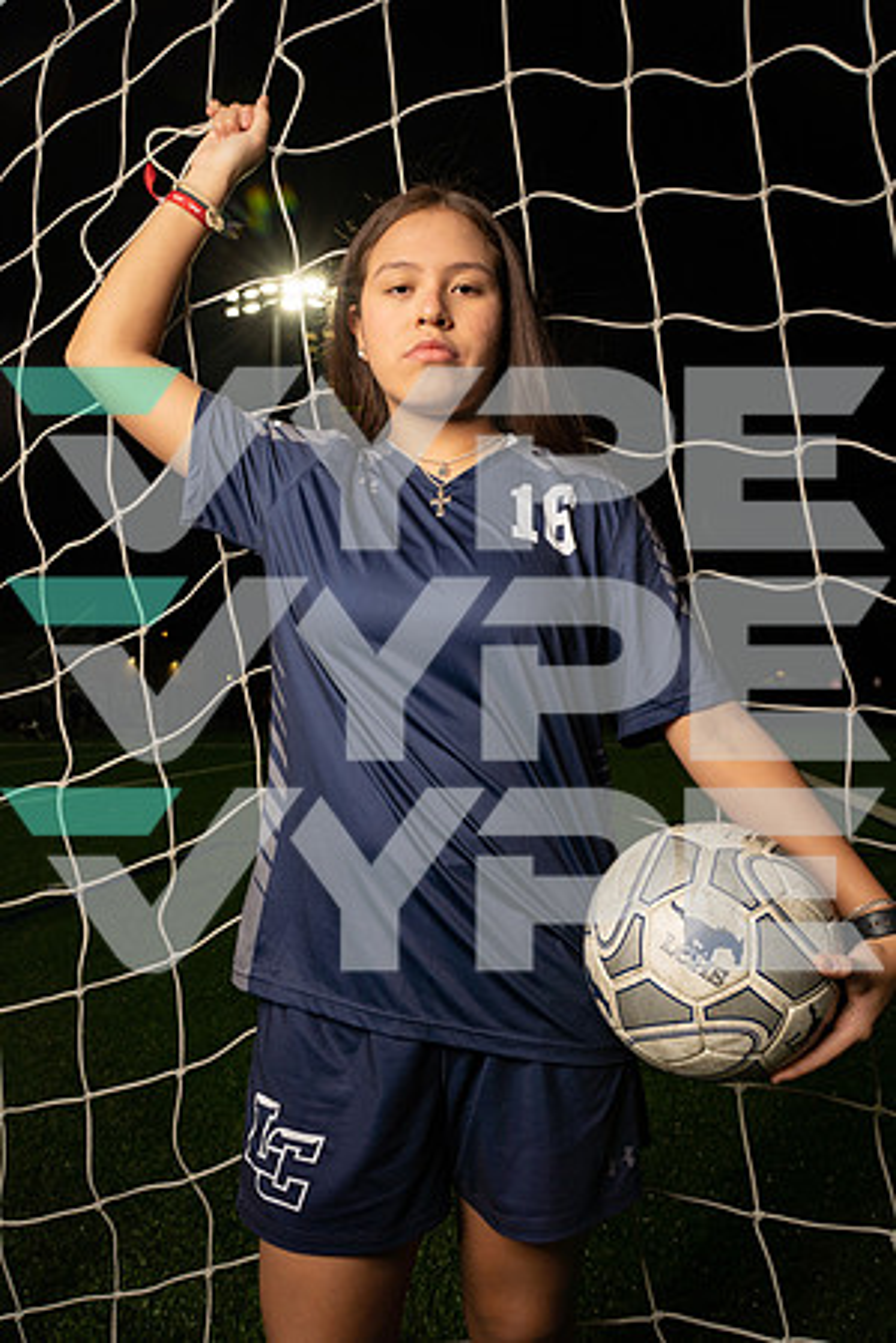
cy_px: 672
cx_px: 448
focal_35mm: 24
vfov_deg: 73.7
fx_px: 896
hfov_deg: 53.1
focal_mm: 24
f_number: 8
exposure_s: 1/200
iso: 500
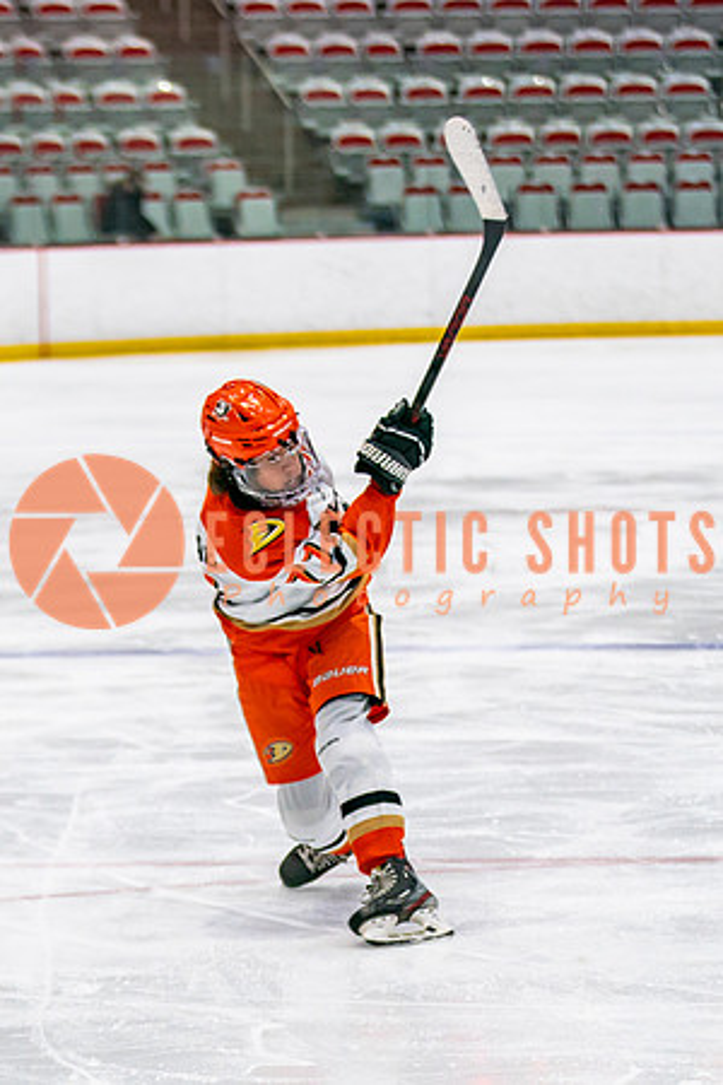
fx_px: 5837
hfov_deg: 7.1
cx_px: 235
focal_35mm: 194
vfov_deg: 10.6
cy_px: 796
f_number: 2.8
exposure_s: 1/640
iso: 640
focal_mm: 88
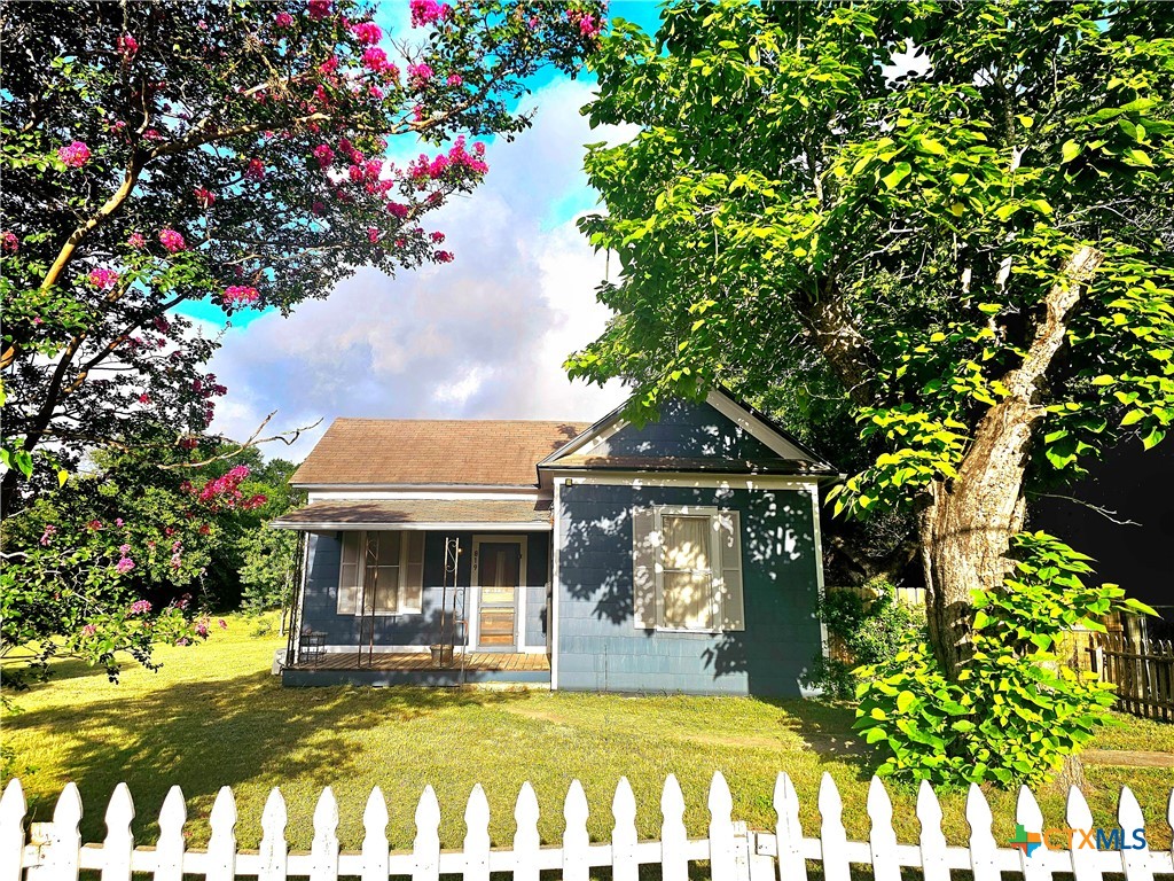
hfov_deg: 73.9
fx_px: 780
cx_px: 587
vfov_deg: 58.9
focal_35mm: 23
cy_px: 440
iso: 20
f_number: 1.7
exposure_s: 1/1429
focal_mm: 6.3
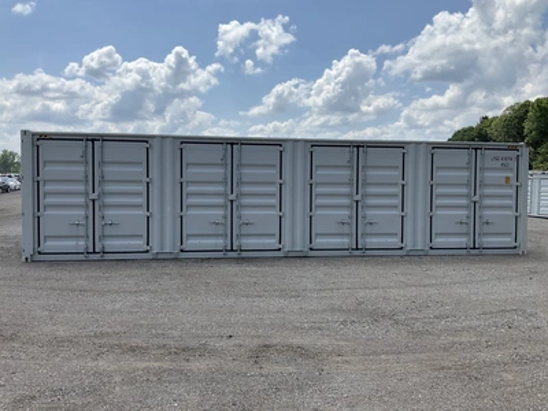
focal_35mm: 29
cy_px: 206
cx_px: 274
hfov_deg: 61.7
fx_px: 459
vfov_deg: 48.2
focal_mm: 3
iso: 25
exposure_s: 1/2959
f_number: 1.8
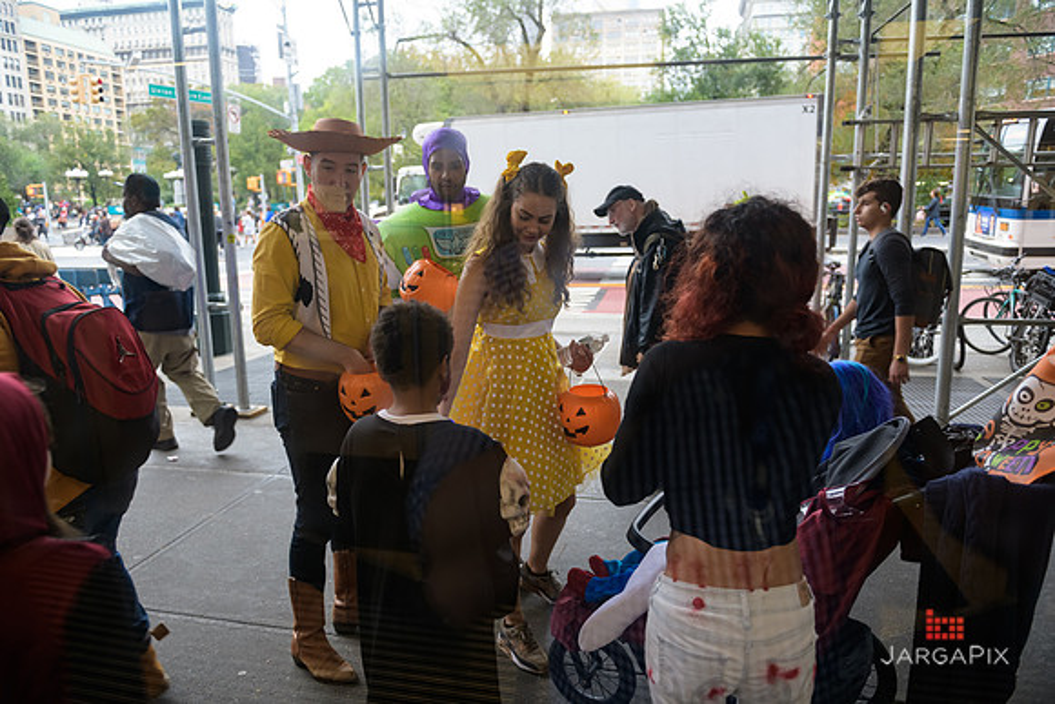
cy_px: 352
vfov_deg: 53.2
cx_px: 528
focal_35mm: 24
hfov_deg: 73.7
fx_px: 703
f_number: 3.2
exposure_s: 1/125
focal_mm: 24
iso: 800
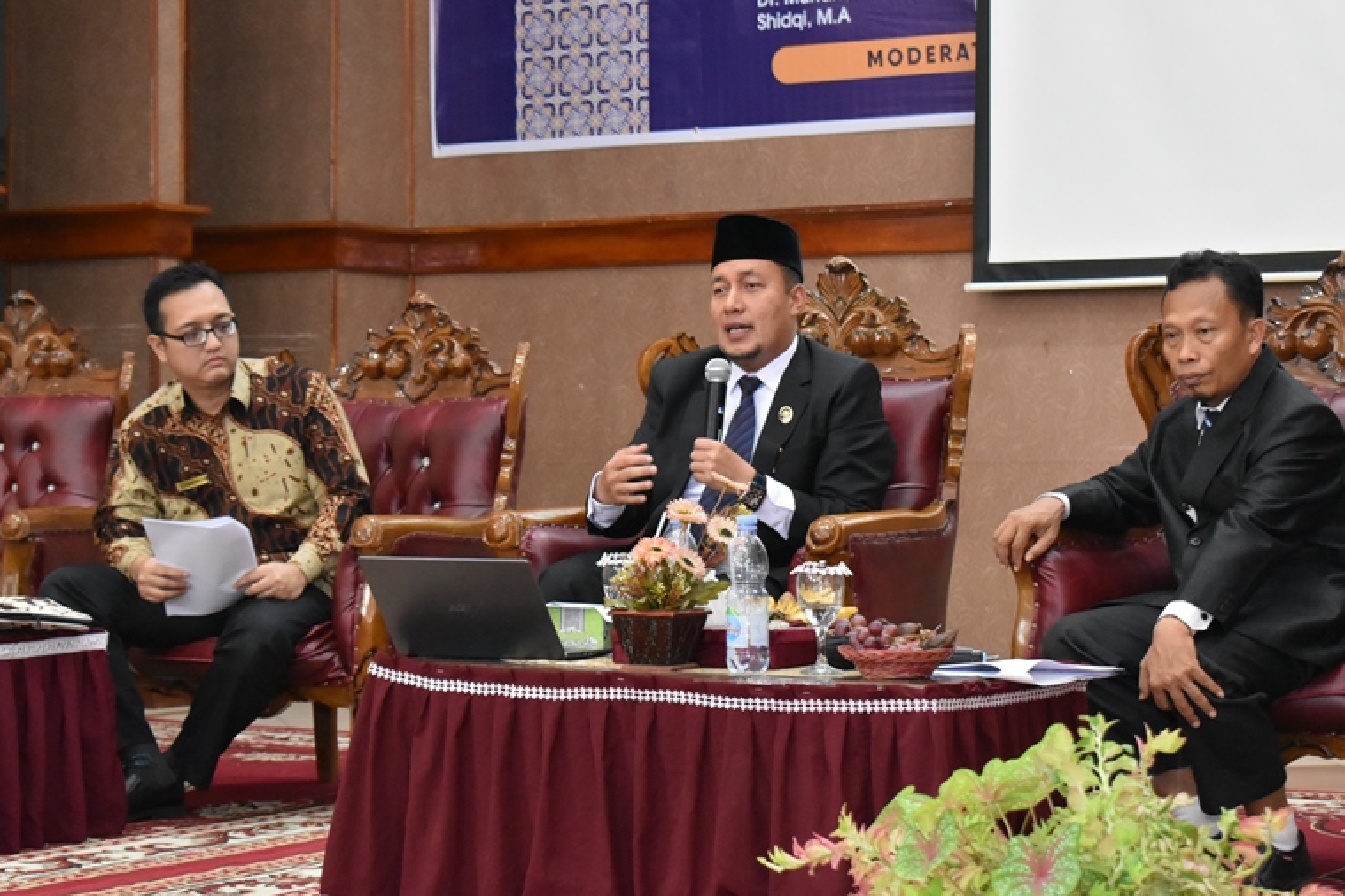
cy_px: 438
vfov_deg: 17.3
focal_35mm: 79
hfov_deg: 25.7
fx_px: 2951
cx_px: 702
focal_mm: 50
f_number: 5.6
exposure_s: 1/60
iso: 4500
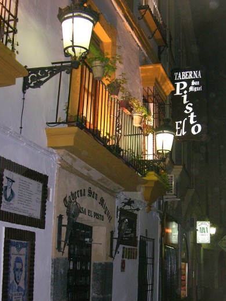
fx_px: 452
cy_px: 196
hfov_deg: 27.9
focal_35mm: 52
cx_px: 144
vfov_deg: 36.5
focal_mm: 8.9
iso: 200
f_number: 2.8
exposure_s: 1/60.1
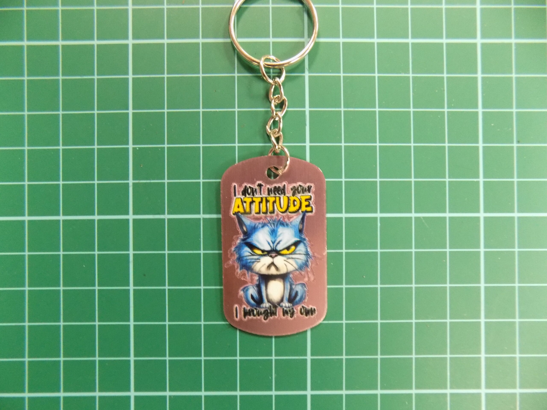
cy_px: 205
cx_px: 274
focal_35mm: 23
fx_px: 363
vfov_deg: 58.9
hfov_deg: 73.9
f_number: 3.1
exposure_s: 1/15
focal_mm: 4
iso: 400
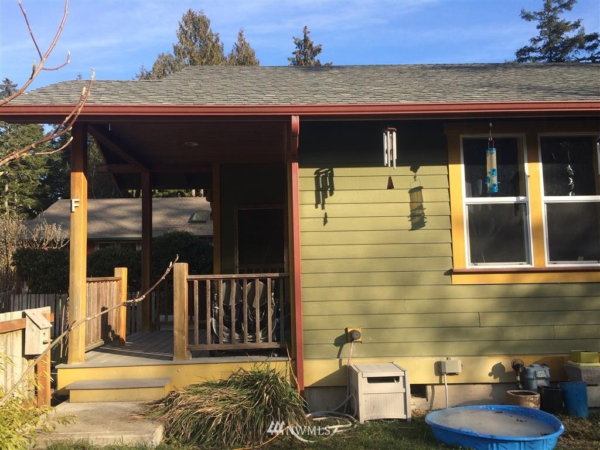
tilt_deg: +6.7
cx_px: 300
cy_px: 225
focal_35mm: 29
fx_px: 503
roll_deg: +1.7
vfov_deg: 48.2
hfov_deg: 61.7
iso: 32
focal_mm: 4.15
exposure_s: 1/838
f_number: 2.2
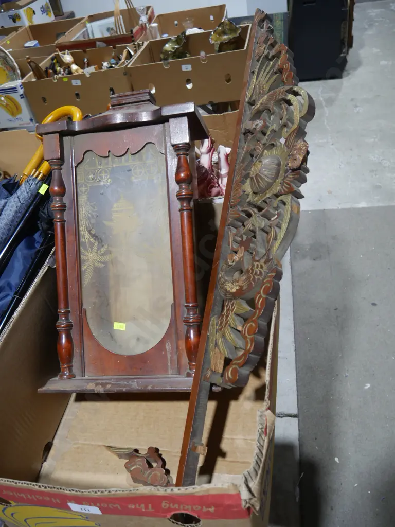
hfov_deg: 49.7
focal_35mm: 28
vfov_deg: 63.4
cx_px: 198
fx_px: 426
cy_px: 264
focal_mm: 14
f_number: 3.5
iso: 250
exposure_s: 1/60
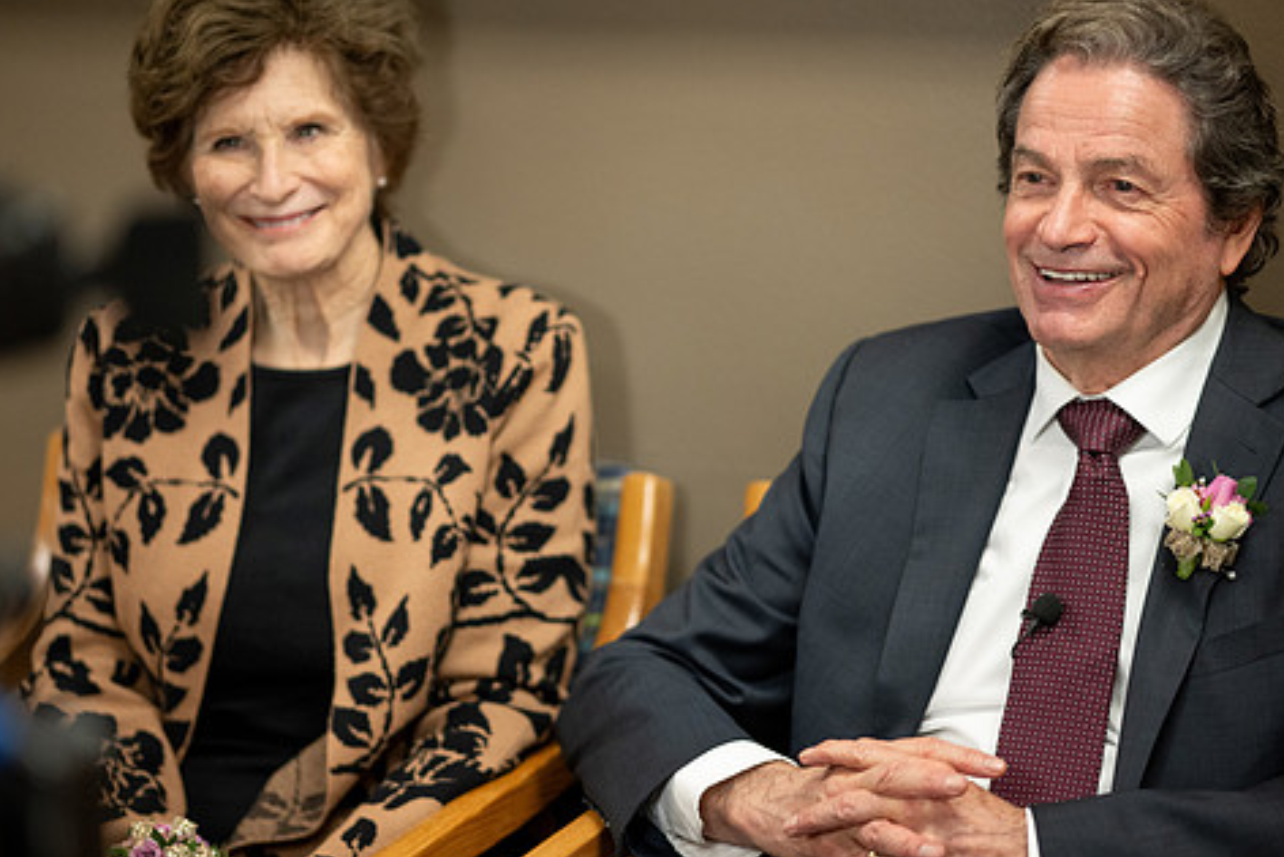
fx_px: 4602
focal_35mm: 129
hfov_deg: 15.9
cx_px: 609
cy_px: 415
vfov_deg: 10.6
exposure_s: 1/500
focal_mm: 105
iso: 1000
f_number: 1.4
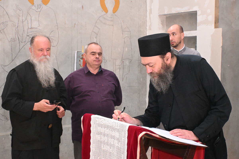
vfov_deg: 26.5
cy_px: 80
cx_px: 120
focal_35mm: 51
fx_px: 339
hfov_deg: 38.9
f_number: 10
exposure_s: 1/60
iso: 11400
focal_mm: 34
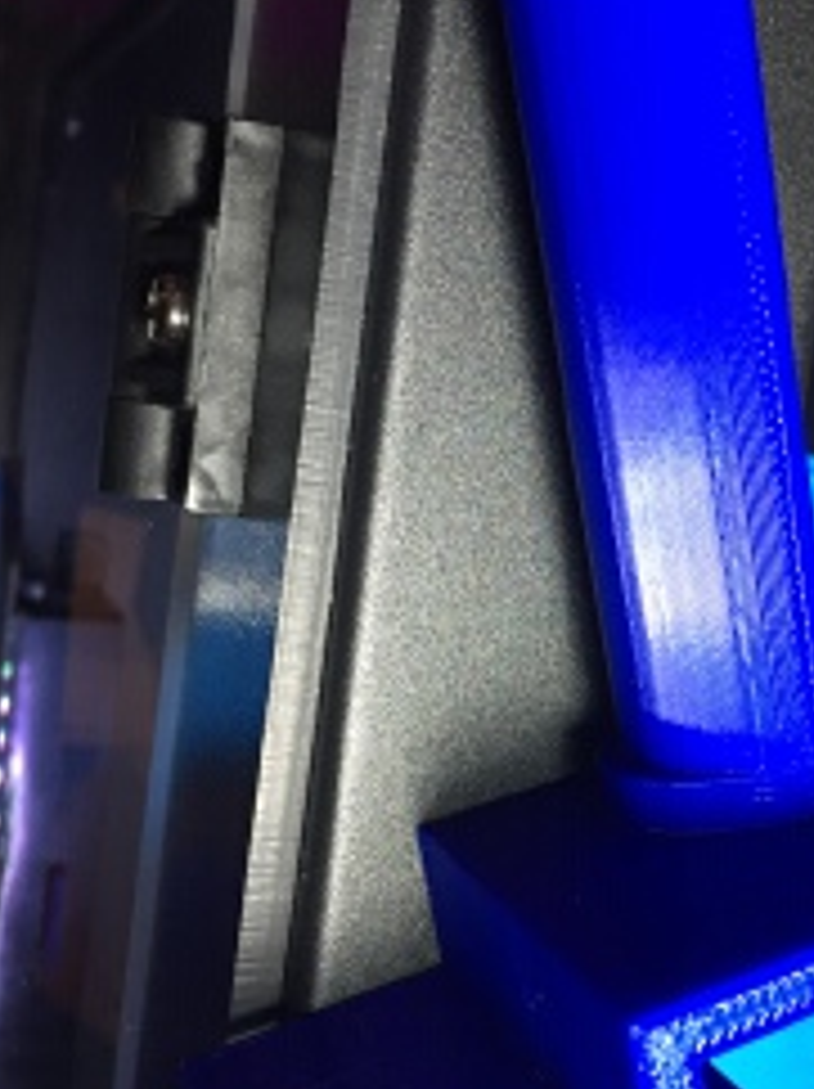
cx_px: 621
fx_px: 1508
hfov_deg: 29.7
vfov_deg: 39.7
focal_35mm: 48
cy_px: 554
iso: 80
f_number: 2.2
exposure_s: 1/30
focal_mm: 4.15
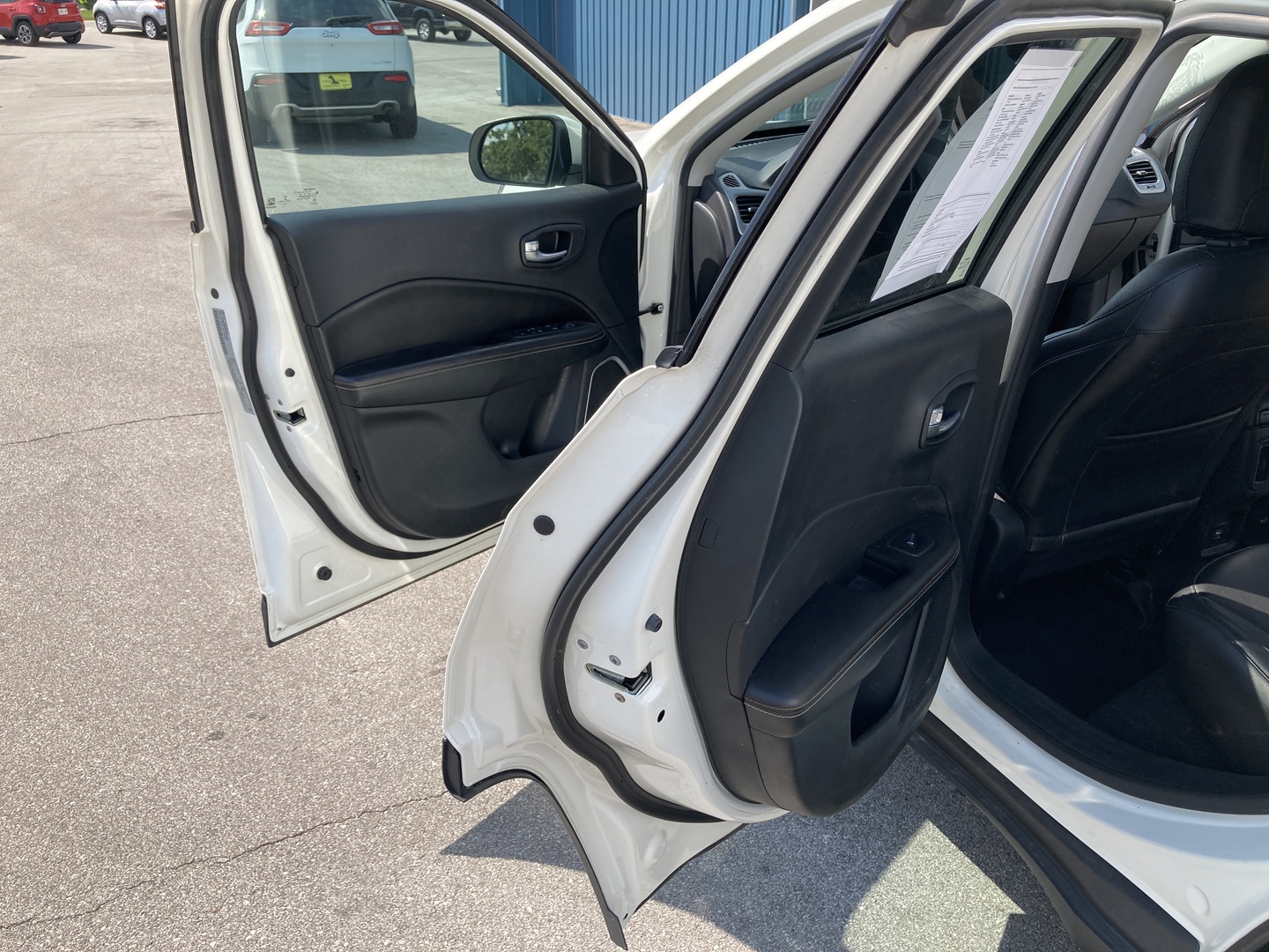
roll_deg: -0.7
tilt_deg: -25.8
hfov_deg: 63.4
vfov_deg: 49.7
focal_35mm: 28
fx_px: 1026
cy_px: 476
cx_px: 634
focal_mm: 3.99
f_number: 1.8
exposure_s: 1/934
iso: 20
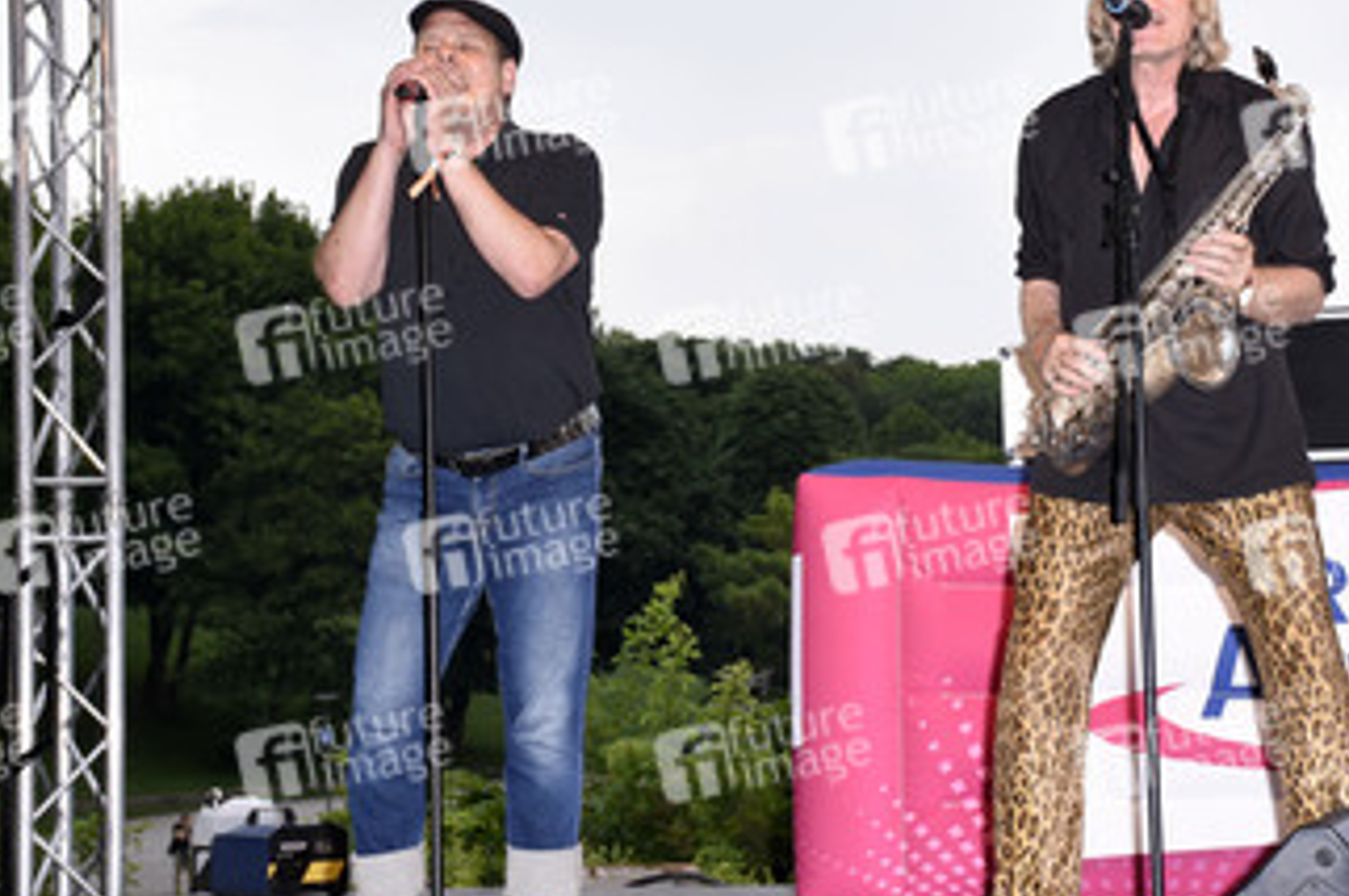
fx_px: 3144
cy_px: 440
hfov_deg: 24.2
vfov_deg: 16.2
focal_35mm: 84
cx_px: 819
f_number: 6.3
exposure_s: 1/160
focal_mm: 40
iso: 200
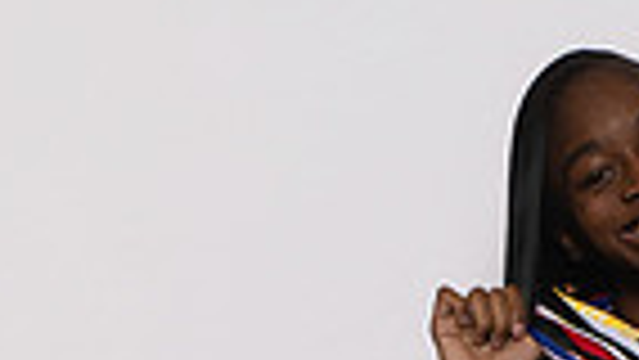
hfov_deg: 15.9
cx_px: 616
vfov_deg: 8.2
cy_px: 932
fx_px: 2254
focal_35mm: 133
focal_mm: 40
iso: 640
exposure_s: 1/320
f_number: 8
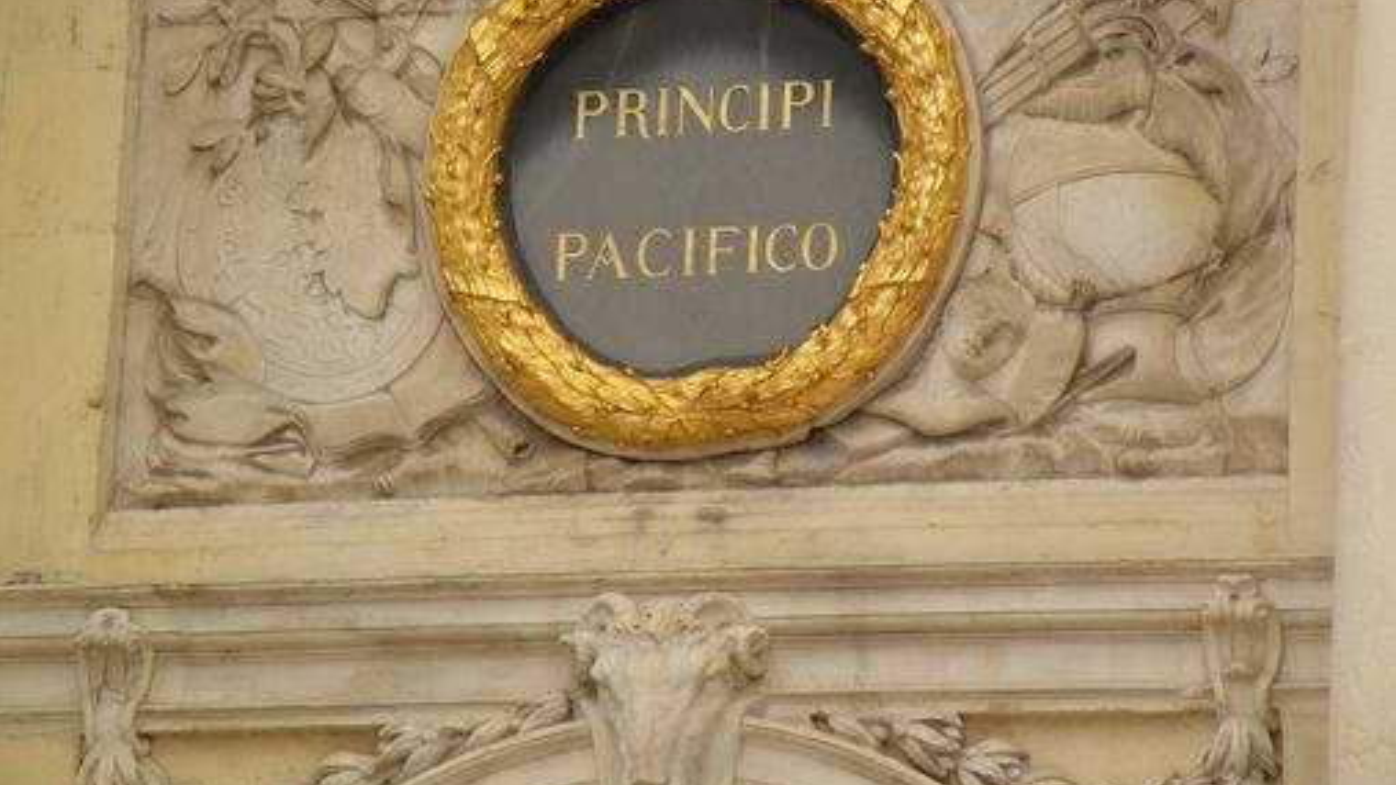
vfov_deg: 5.9
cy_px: 291
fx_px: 7624
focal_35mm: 206
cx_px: 699
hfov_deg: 10.5
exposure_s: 1/155
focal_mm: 33.3
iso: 64
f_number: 5.6
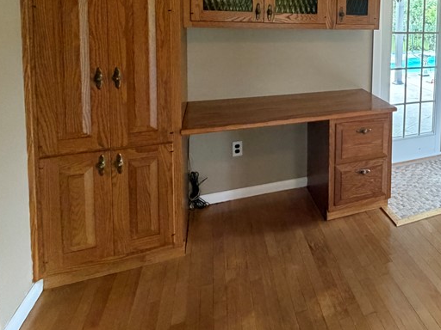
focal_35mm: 28
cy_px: 36
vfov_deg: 45.3
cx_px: 388
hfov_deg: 55.9
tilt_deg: -4.5
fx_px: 357
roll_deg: -1.0
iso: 500
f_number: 2.2
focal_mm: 2.22
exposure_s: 1/60
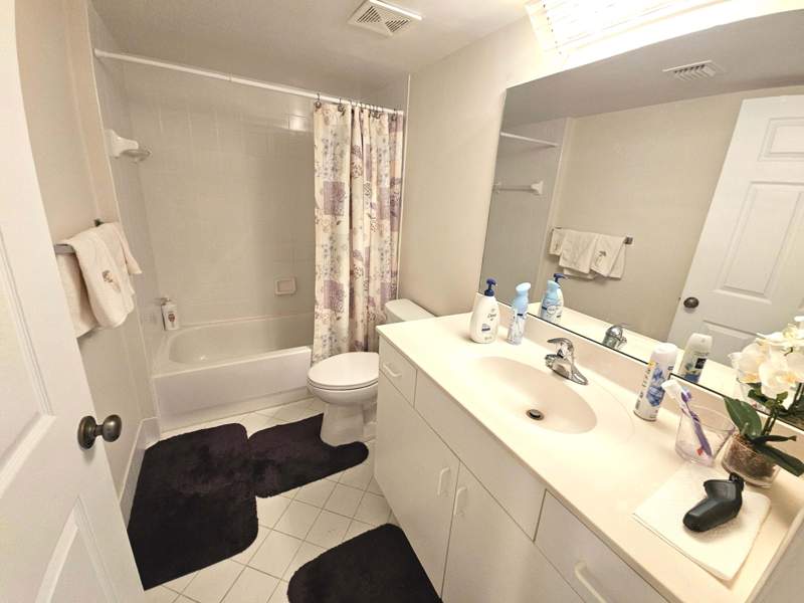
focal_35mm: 13
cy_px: 302
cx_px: 402
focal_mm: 2.2
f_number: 2.2
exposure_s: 1/60
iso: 400
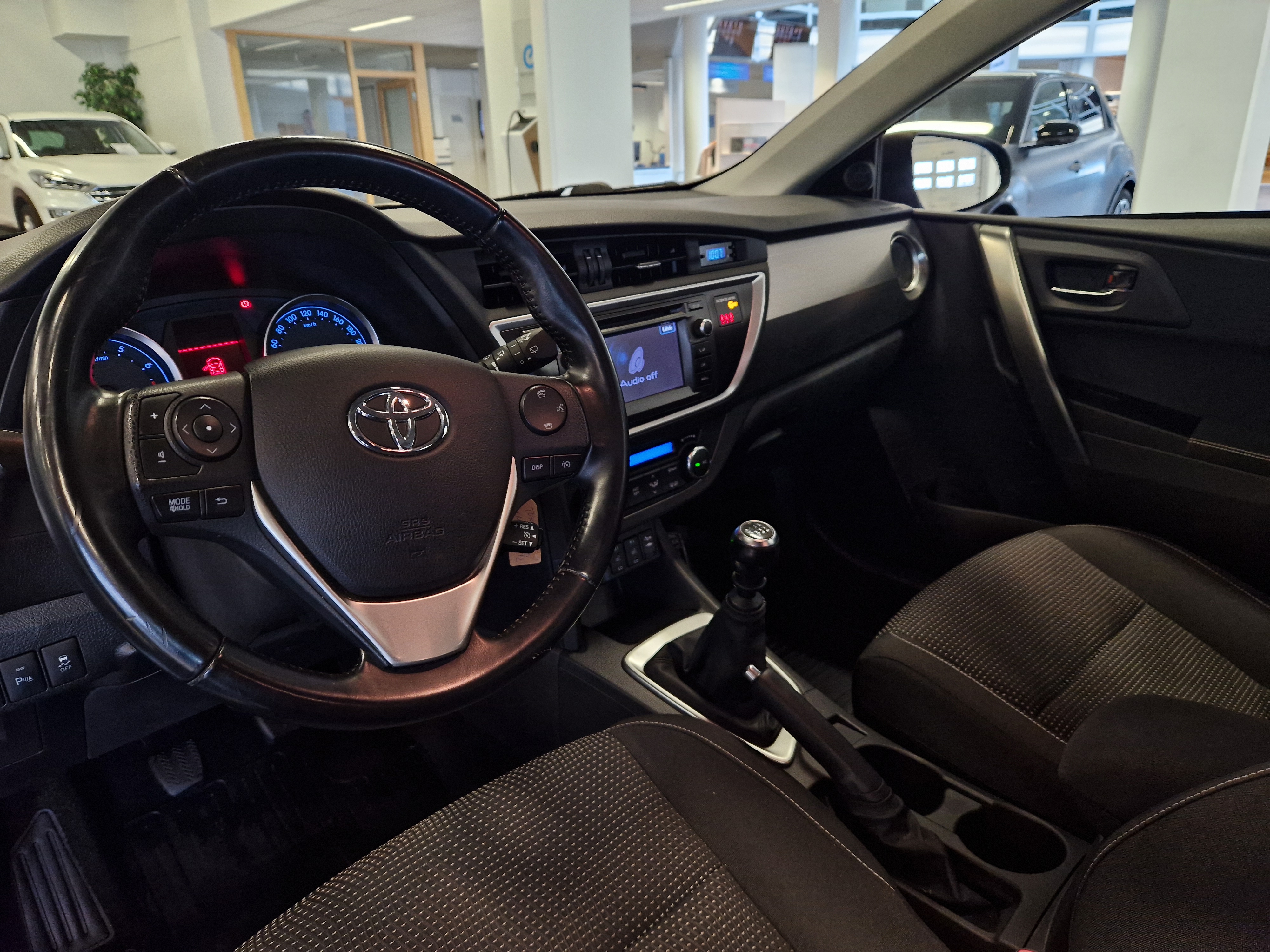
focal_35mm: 23
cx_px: 635
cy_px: 476
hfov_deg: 73.9
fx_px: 844
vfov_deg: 58.9
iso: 320
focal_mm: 5.4
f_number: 1.8
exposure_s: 1/100
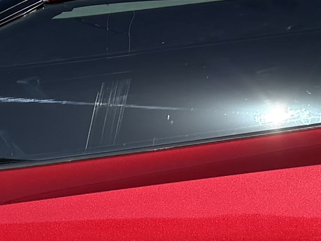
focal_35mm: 174
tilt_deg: -9.7
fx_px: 1614
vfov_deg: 8.5
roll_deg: +0.1
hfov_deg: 11.3
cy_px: 22
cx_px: 43
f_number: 1.78
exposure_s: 1/3759
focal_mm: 6.76
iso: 80
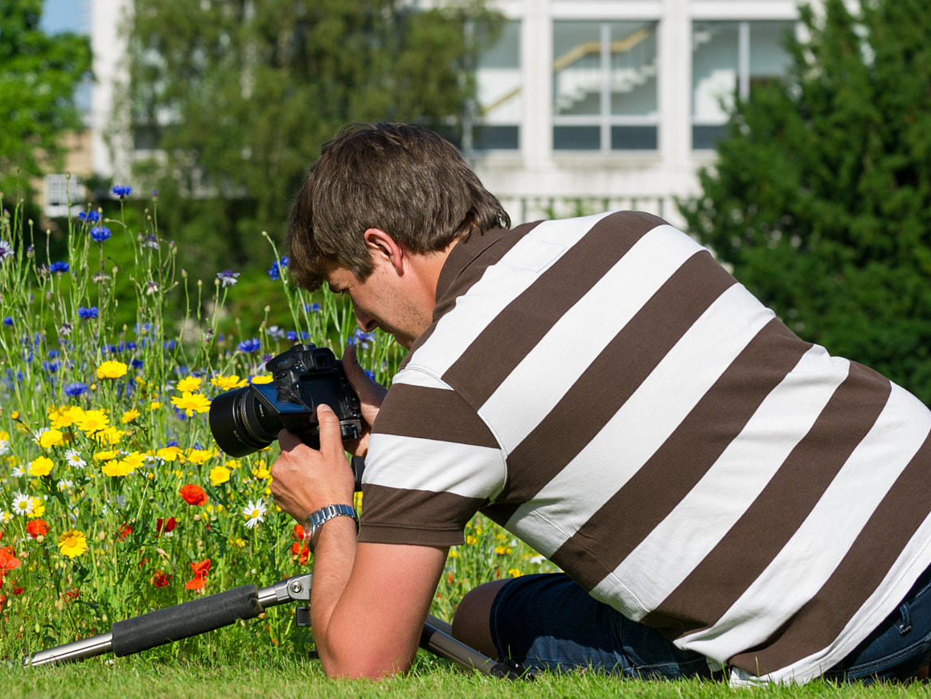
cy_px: 212
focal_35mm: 119
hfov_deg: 16.4
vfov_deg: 12.4
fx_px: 3201
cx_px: 138
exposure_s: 1/160
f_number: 6.3
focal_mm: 70
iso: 100
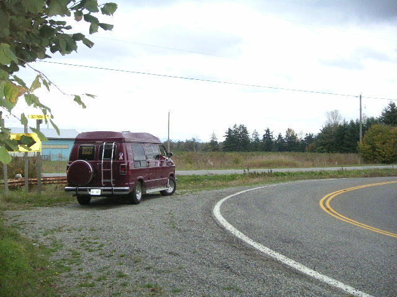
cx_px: 198
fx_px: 550
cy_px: 148
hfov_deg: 39.7
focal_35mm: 48
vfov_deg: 30.3
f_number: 2.9
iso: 160
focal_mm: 7.5
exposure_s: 1/45
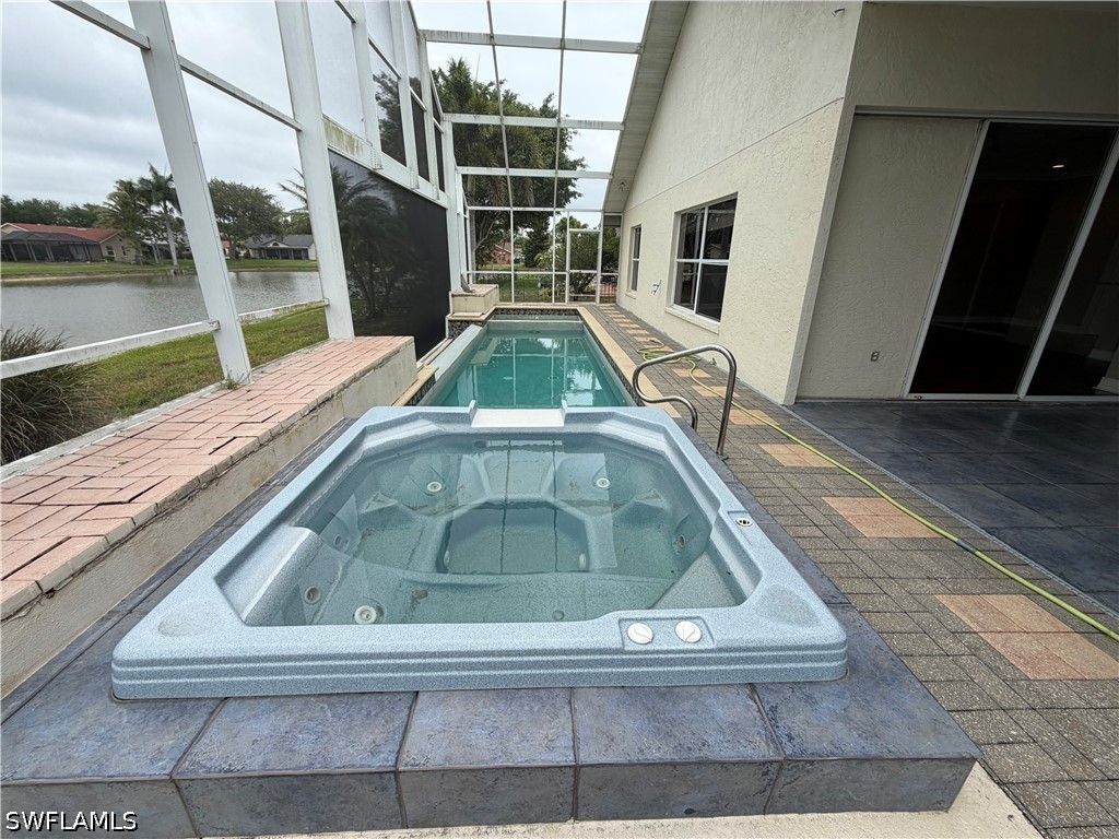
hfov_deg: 102.1
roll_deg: -1.1
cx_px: 560
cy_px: 420
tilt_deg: -21.0
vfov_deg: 85.7
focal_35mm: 14
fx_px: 453
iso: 40
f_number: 2.2
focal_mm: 2.22
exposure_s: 1/726
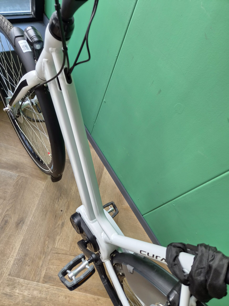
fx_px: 203
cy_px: 153
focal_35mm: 23
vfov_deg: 73.9
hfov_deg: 58.9
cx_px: 114
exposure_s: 1/100
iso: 50
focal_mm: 5.4
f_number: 1.8
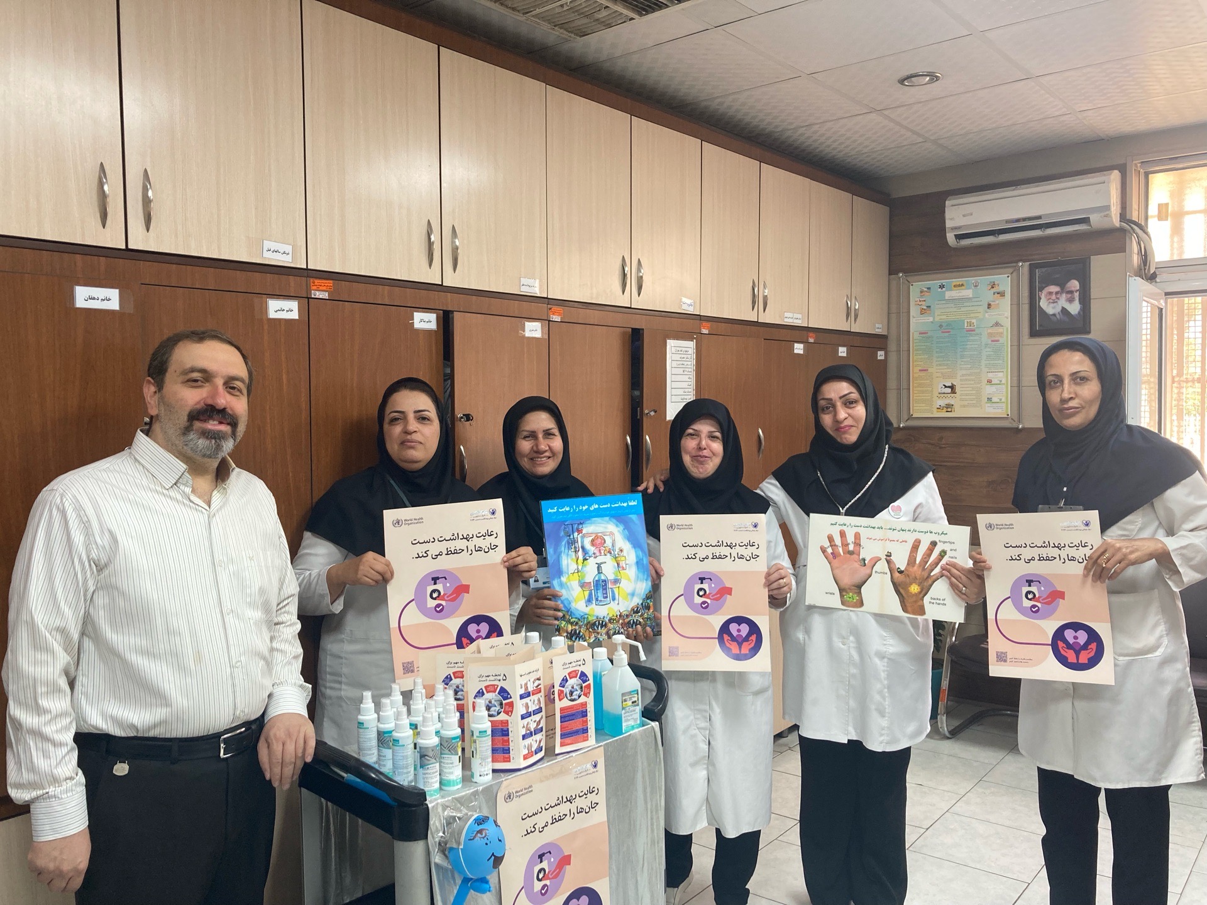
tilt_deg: -3.0
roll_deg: +1.1
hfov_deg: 63.4
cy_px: 452
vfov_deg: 49.7
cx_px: 604
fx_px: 976
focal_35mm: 28
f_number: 1.8
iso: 50
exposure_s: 1/50
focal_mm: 3.99
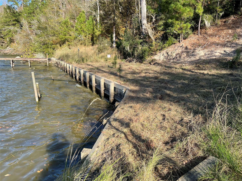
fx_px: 182
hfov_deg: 67.3
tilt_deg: -12.4
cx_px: 121
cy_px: 90
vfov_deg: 53.1
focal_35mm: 26
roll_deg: -1.1
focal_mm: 4.2
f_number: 1.6
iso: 32
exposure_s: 1/1289
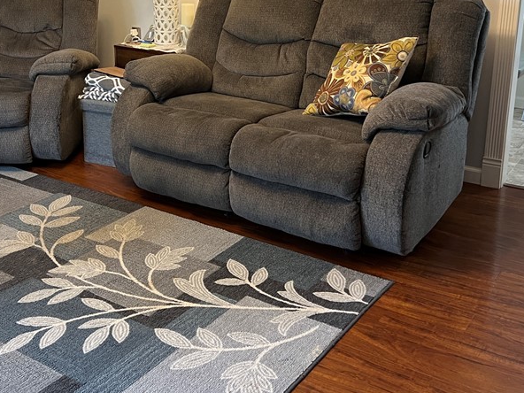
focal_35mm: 45
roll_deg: +0.4
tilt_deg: -13.6
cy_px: 96
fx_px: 681
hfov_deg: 41.7
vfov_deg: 31.6
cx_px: 189
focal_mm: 5.7
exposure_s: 1/60
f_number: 1.5
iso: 160
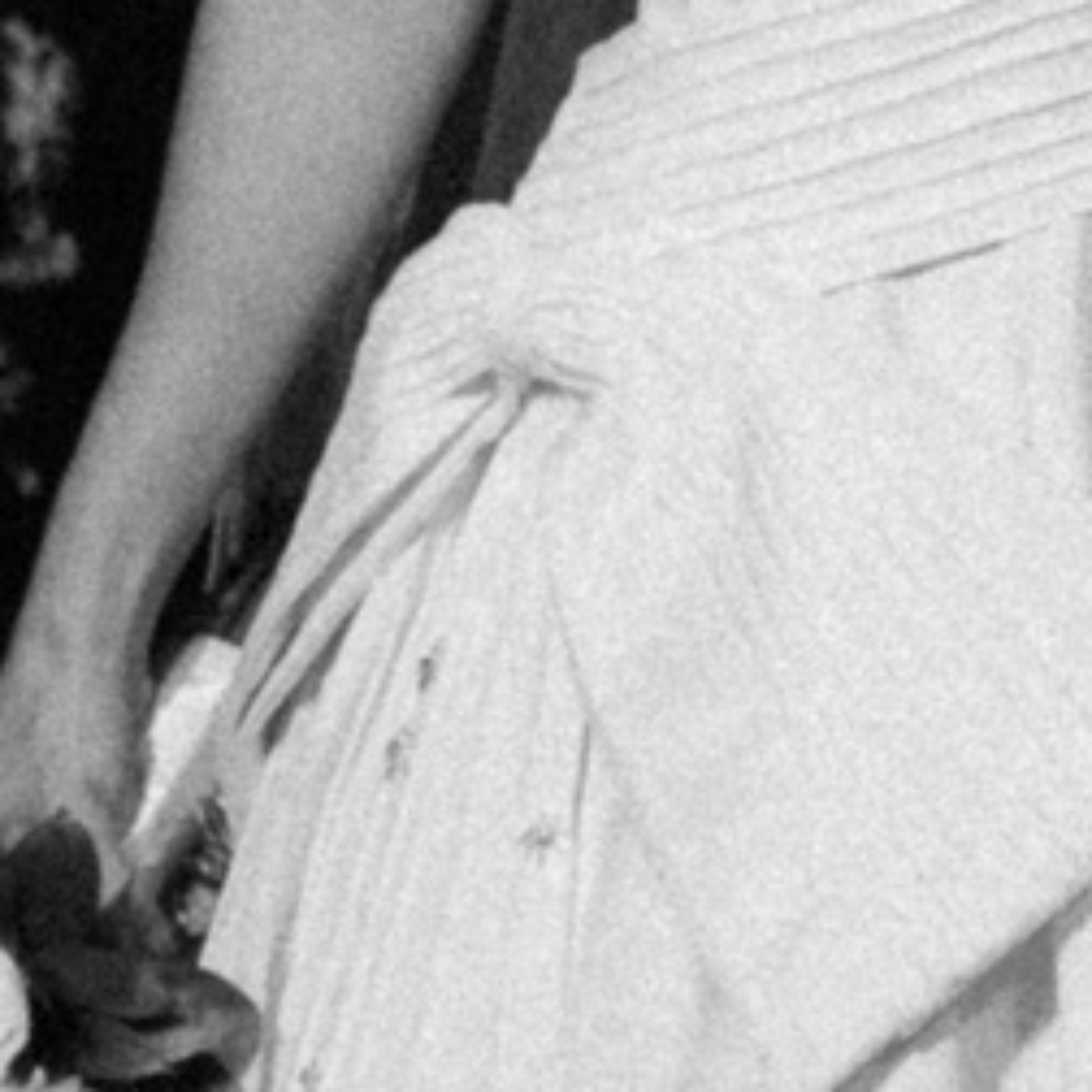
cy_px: -895
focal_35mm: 289
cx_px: 3519
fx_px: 10315
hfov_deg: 5.6
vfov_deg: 5.9
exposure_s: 1/320
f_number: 2.8
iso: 800
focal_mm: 33.5
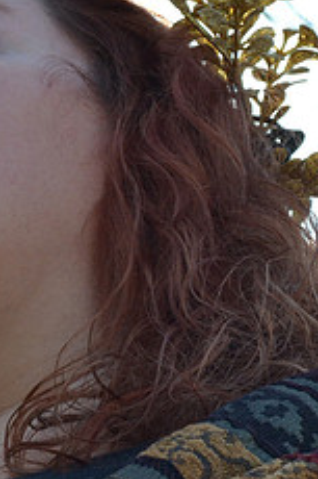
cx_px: 14
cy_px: 435
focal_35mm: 208
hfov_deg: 6.6
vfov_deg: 9.8
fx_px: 2763
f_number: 11
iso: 1600
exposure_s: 1/500
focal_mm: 55
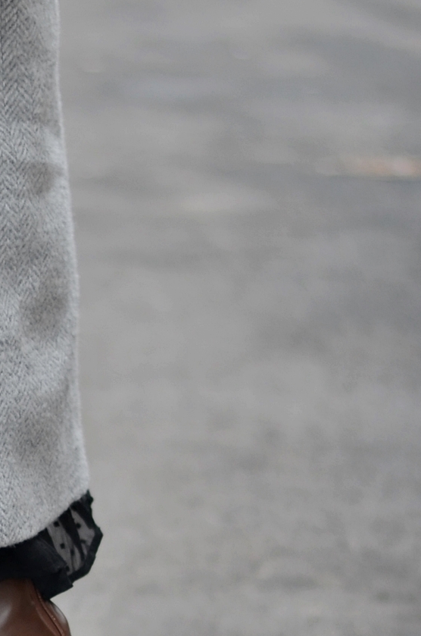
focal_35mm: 270
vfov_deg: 7.6
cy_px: 606
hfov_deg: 5.0
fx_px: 4756
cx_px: -179
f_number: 1.8
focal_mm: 50
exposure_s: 1/160
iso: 100
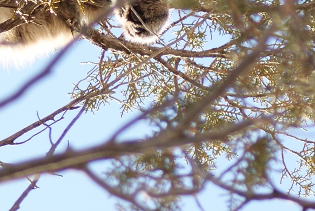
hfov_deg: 3.3
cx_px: -67
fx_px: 5413
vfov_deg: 2.2
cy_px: -67
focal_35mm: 618
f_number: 5.6
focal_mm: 120
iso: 125
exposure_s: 1/200
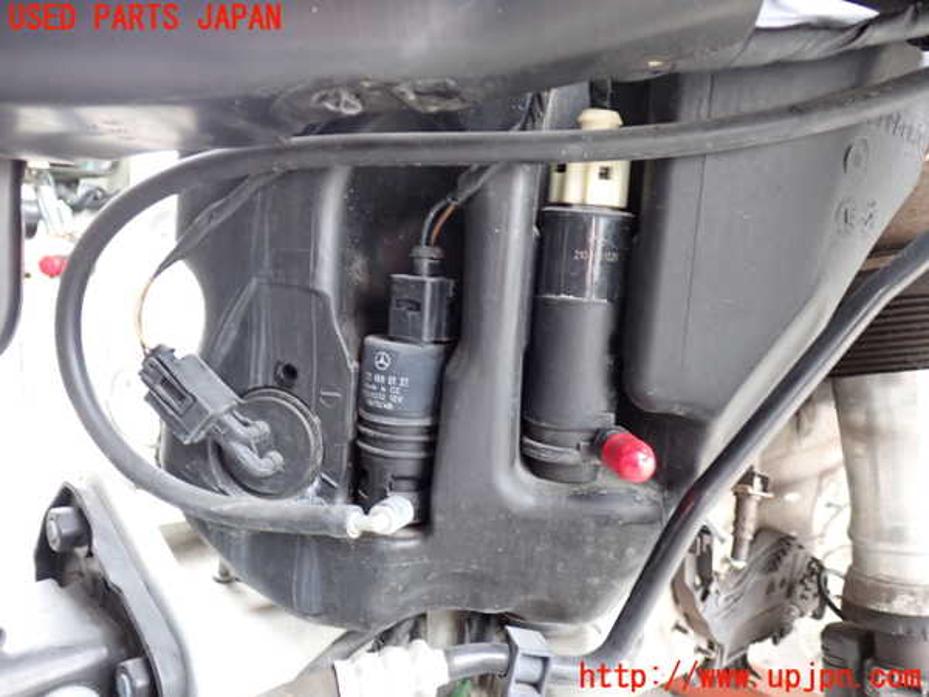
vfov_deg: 44.2
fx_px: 859
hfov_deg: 56.8
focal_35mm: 32
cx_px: 464
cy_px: 348
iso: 320
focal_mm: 5.79
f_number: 2.4
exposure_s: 1/30
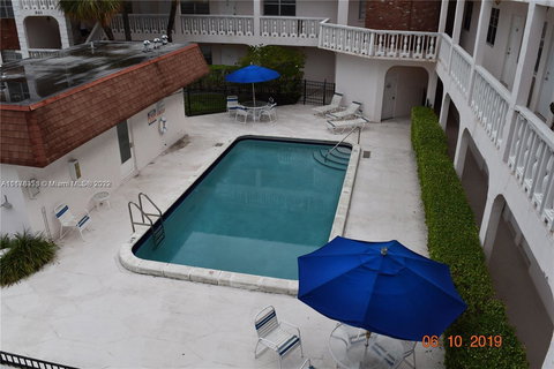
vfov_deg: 43.6
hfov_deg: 61.9
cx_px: 277
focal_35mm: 30
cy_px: 184
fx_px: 462
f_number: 9
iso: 200
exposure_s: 1/320
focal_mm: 20
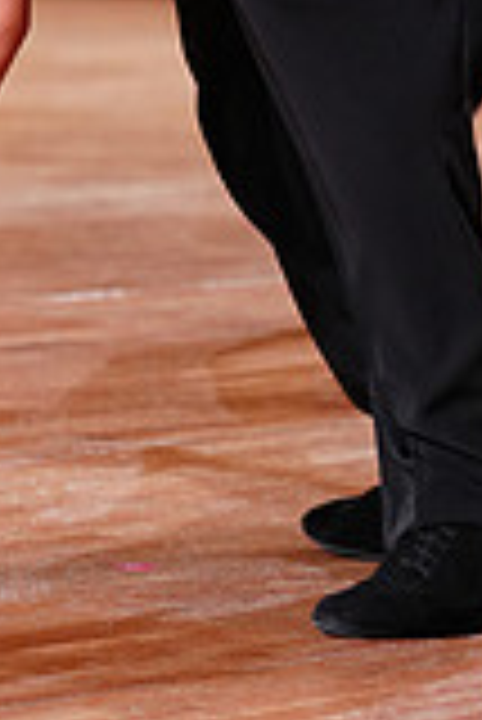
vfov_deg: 5.0
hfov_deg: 3.4
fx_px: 8216
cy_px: -508
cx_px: -65
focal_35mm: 410
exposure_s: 1/400
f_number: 2.8
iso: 1600
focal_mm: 113
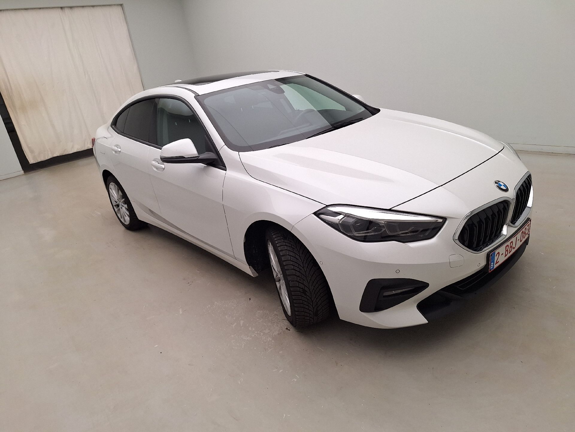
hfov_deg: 73.9
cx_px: 288
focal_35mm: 23
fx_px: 382
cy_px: 216
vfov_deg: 58.9
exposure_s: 1/135
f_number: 1.8
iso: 40
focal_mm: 5.54
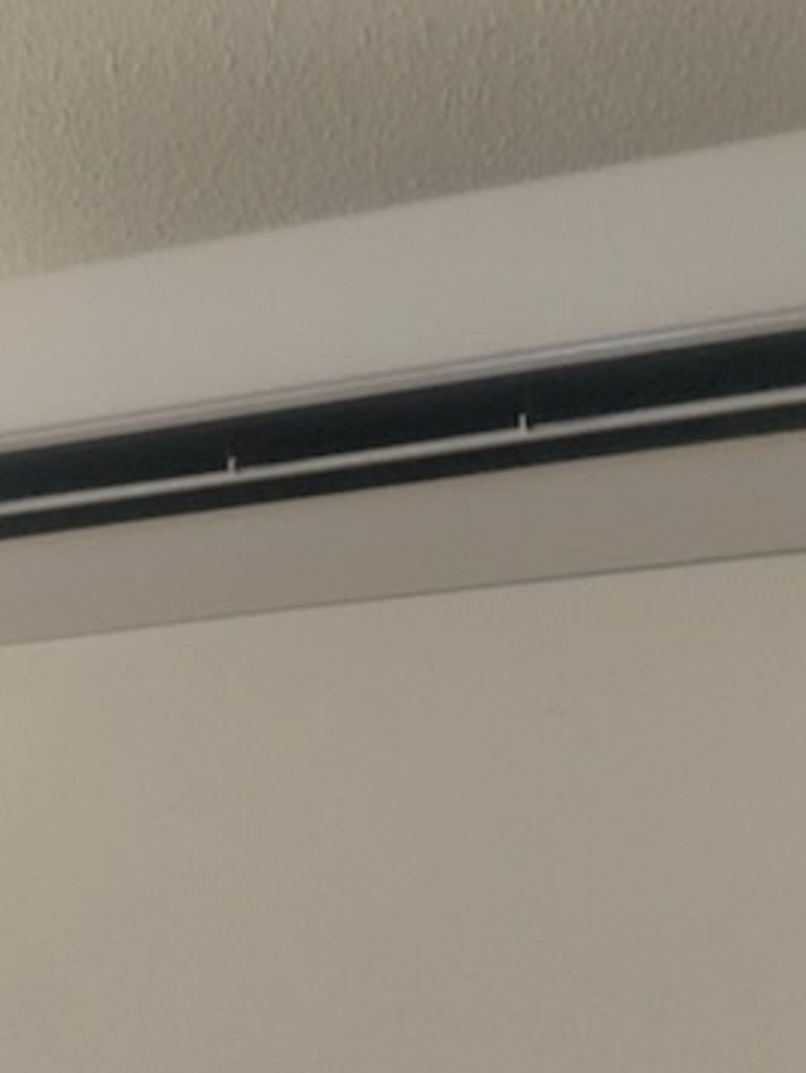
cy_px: 356
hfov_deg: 25.2
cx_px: 319
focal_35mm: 58
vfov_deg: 32.9
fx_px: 1800
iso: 320
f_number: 2.2
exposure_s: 1/28
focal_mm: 2.87
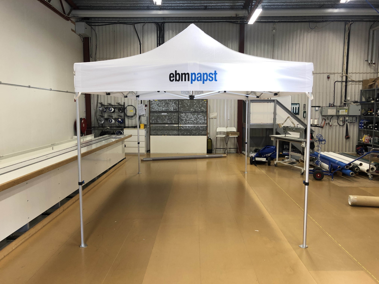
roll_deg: +0.1
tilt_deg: -4.3
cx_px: 190
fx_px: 307
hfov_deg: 63.4
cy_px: 142
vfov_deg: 49.7
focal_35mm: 28
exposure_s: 1/33
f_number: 1.8
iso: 32
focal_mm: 3.99
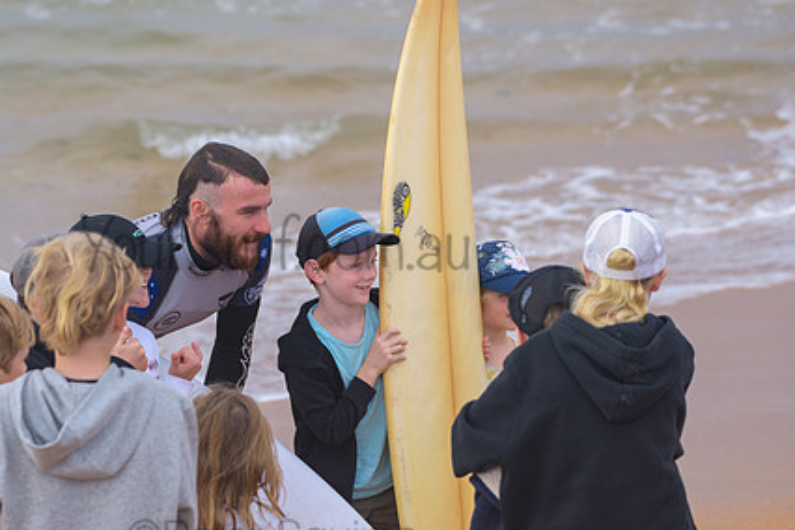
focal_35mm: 276
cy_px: 227
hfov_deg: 7.5
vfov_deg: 5.0
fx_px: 6095
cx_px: 272
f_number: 5.6
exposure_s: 1/800
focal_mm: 200
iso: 400
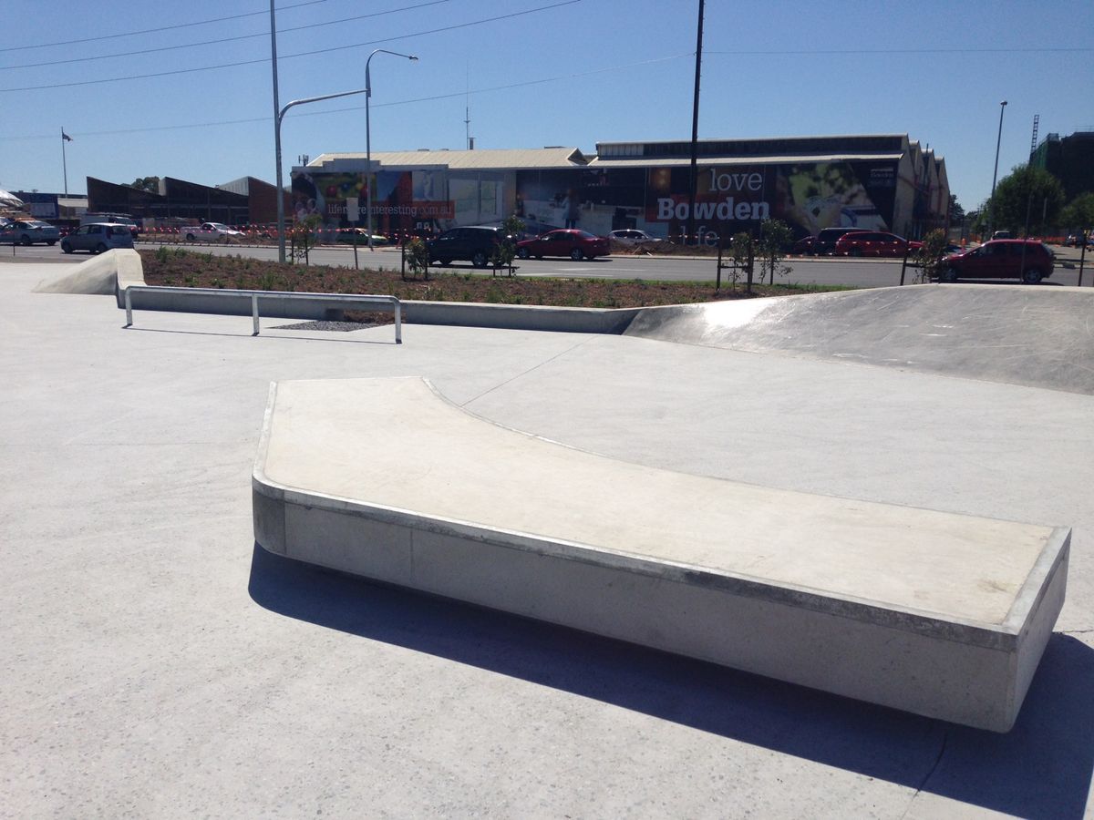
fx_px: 1043
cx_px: 547
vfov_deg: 42.9
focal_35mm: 33
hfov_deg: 55.4
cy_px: 410
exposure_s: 1/4525
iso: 50
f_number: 2.4
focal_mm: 4.12
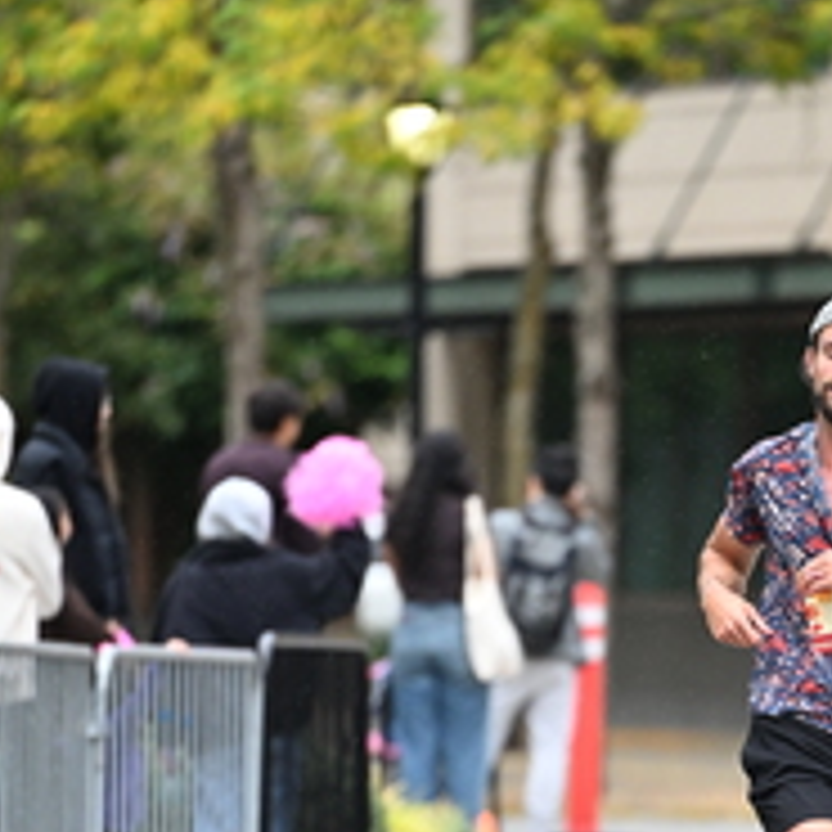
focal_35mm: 505
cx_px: 794
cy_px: 904
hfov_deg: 3.5
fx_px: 13732
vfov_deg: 3.5
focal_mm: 200
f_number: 2.8
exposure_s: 1/1600
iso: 1250
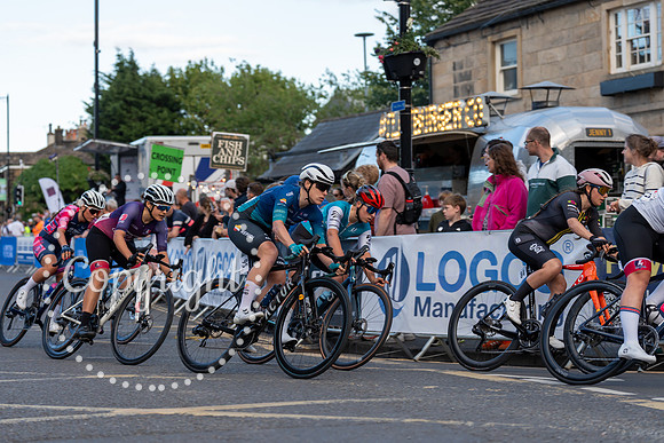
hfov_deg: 26.3
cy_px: 222
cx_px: 332
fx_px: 1420
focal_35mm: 77
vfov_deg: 17.7
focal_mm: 77
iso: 320
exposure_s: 1/1000
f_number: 3.2
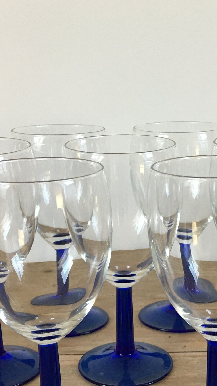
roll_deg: +0.7
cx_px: 156
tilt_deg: -14.9
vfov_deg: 33.0
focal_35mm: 63
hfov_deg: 19.0
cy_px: 258
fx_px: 645
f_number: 2.2
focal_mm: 4.15
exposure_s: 1/33
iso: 50
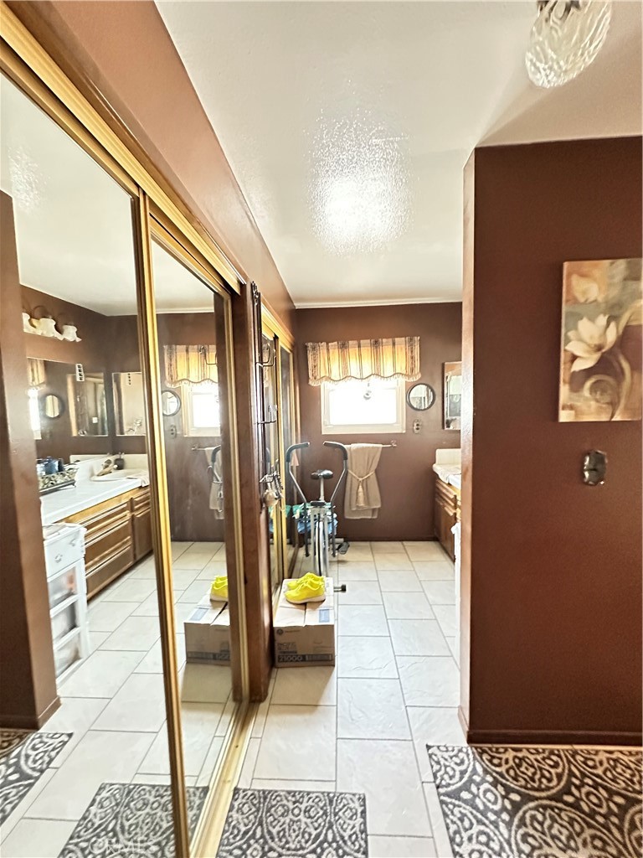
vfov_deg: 102.1
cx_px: 322
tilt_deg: -3.9
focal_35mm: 14
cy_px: 429
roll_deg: +1.0
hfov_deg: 85.7
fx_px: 347
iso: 1250
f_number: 2.2
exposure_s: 1/40
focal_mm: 2.22
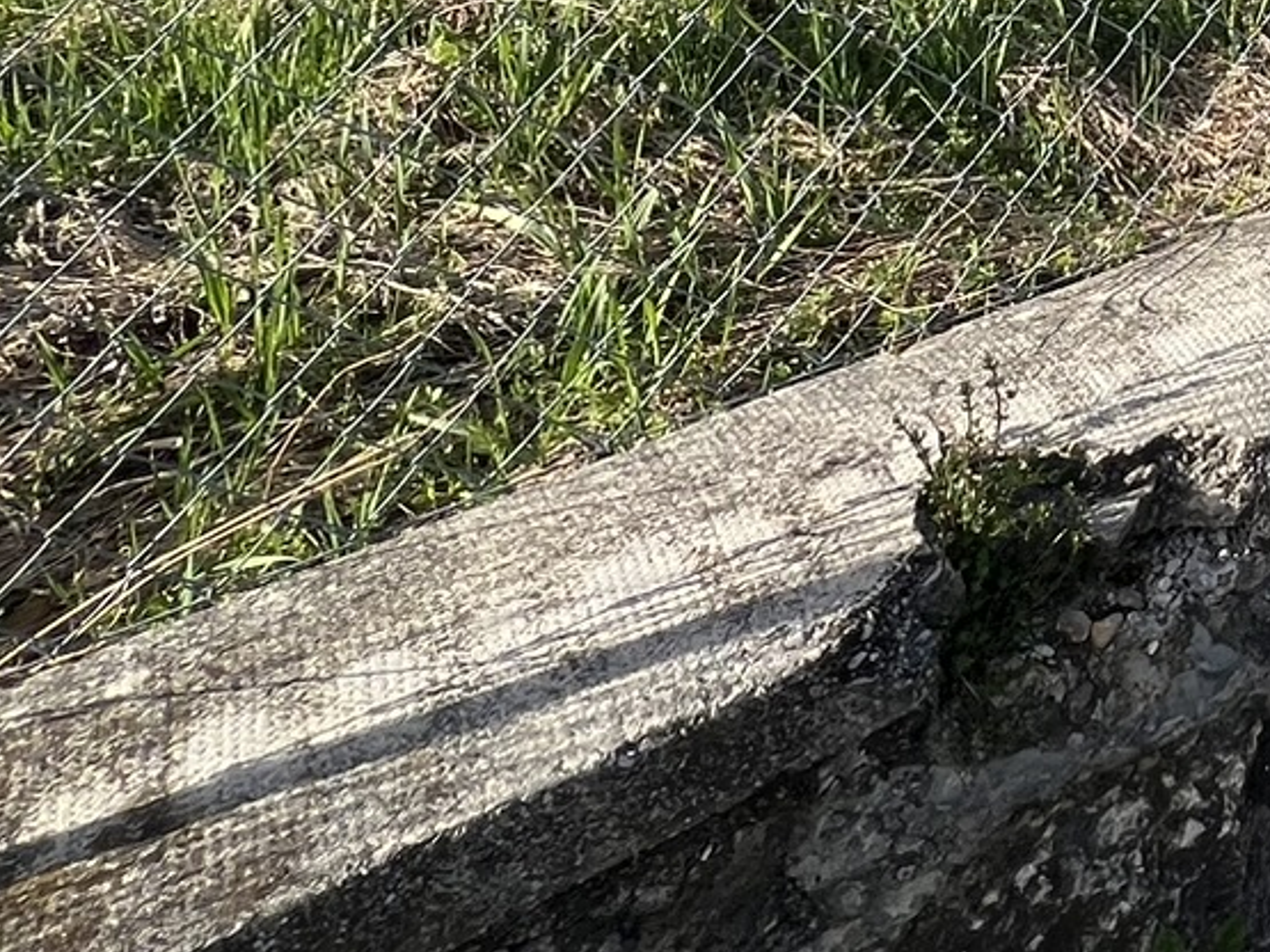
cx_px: 1886
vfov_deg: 22.7
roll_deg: +2.7
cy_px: -586
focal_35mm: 48
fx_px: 1761
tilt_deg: -2.5
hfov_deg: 27.7
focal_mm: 1.57
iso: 32
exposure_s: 1/713
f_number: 1.8
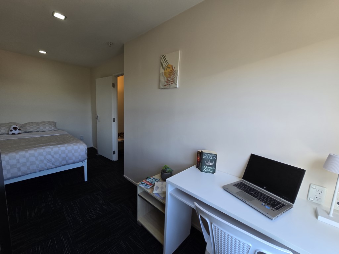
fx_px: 127
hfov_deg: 106.2
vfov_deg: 89.9
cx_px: 170
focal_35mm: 13
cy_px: 127
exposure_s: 1/100
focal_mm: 2.2
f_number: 2.2
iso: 50
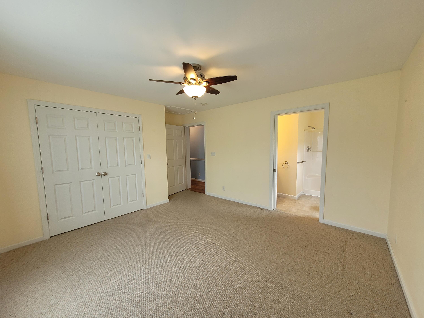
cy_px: 159
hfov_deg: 106.2
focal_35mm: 13
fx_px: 159
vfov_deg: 89.9
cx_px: 212
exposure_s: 1/60
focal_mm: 1.74
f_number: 2.2
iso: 64
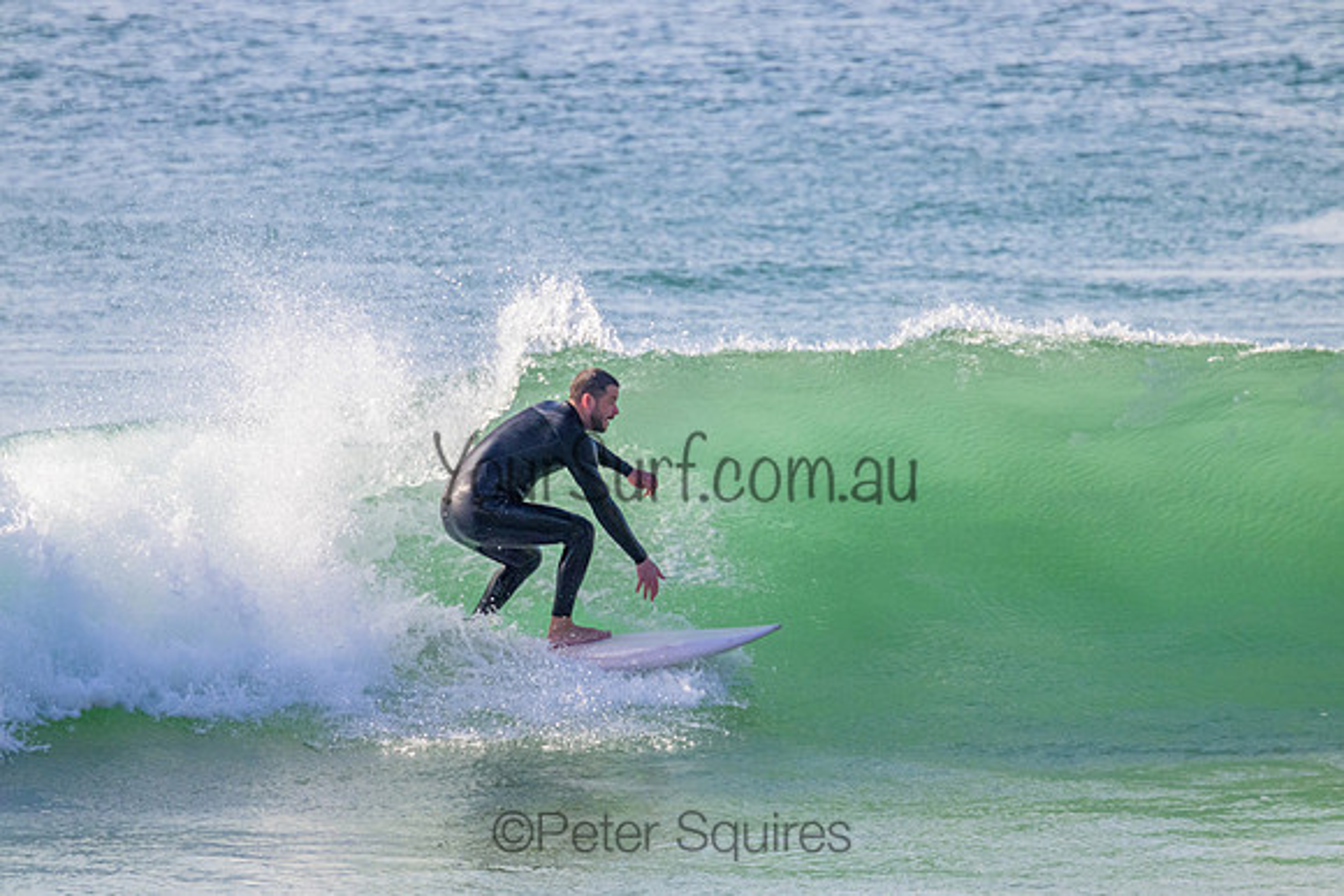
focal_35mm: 800
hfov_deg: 2.6
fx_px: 29872
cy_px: 448
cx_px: 672
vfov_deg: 1.7
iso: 2500
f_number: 11
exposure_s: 1/2000
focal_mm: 800
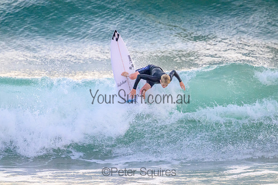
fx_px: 6179
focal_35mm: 800
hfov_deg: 2.6
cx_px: 139
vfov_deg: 1.7
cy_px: 92
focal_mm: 800
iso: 5600
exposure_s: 1/2000
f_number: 11
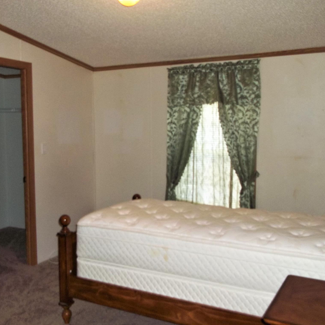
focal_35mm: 38
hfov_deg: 43.7
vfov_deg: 43.9
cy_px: 162
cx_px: 134
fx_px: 404
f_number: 2.9
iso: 160
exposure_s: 1/30
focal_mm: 5.7
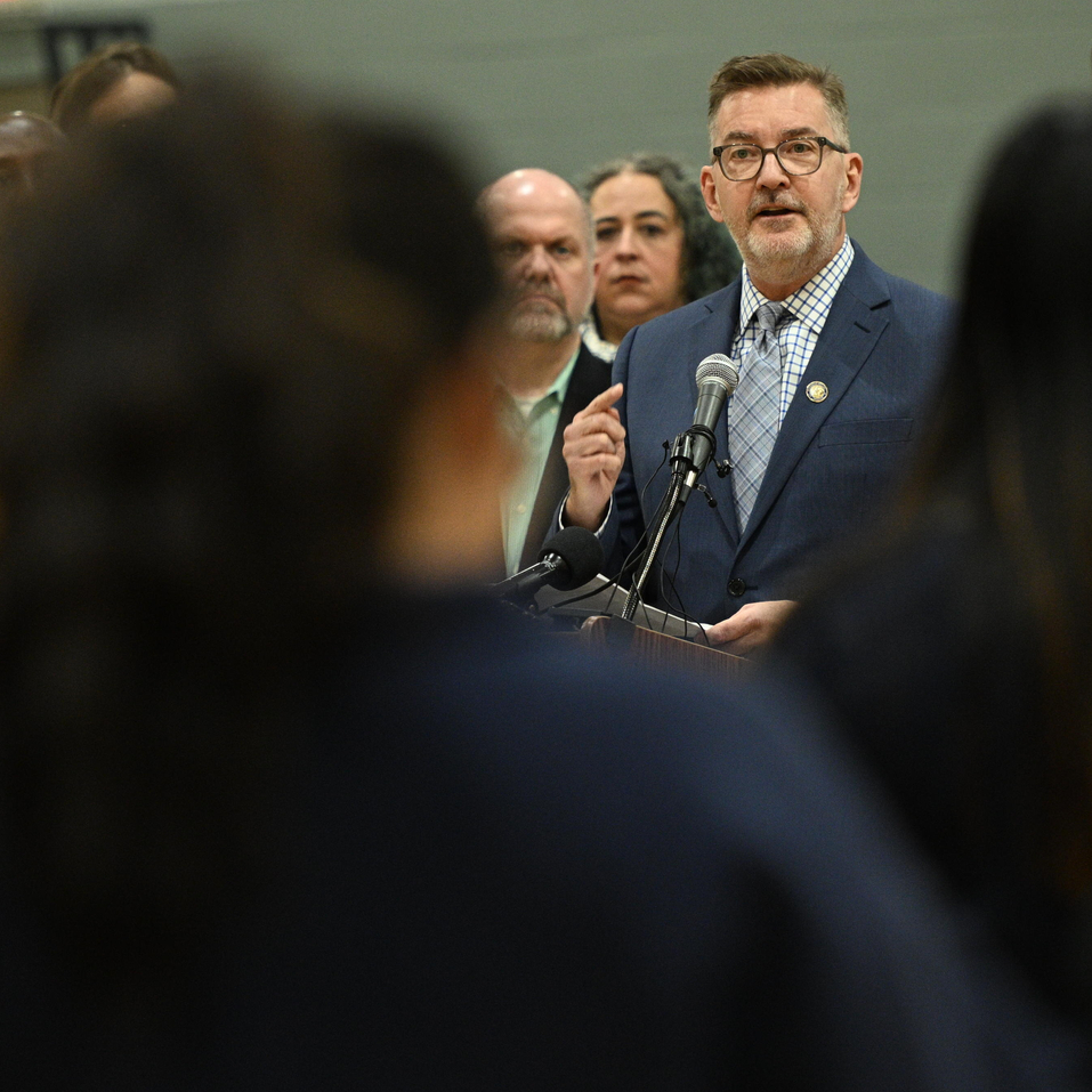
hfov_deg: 5.7
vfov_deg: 5.7
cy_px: 545
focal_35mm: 307
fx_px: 10957
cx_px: 547
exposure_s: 1/250
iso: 2000
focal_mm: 160
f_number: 2.8
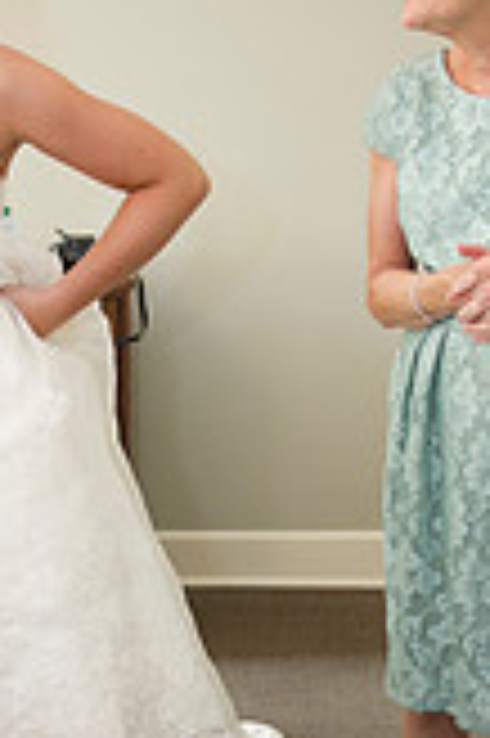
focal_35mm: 77
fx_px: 1575
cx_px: 92
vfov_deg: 25.9
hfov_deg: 17.5
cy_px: 585
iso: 800
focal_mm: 28
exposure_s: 1/200
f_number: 2.8
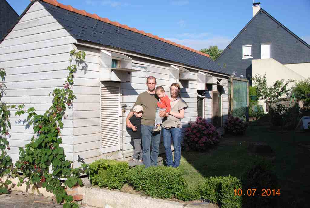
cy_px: 104
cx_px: 155
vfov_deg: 37.0
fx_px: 310
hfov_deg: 53.1
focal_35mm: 36
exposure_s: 1/800
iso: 100
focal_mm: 24
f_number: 3.8
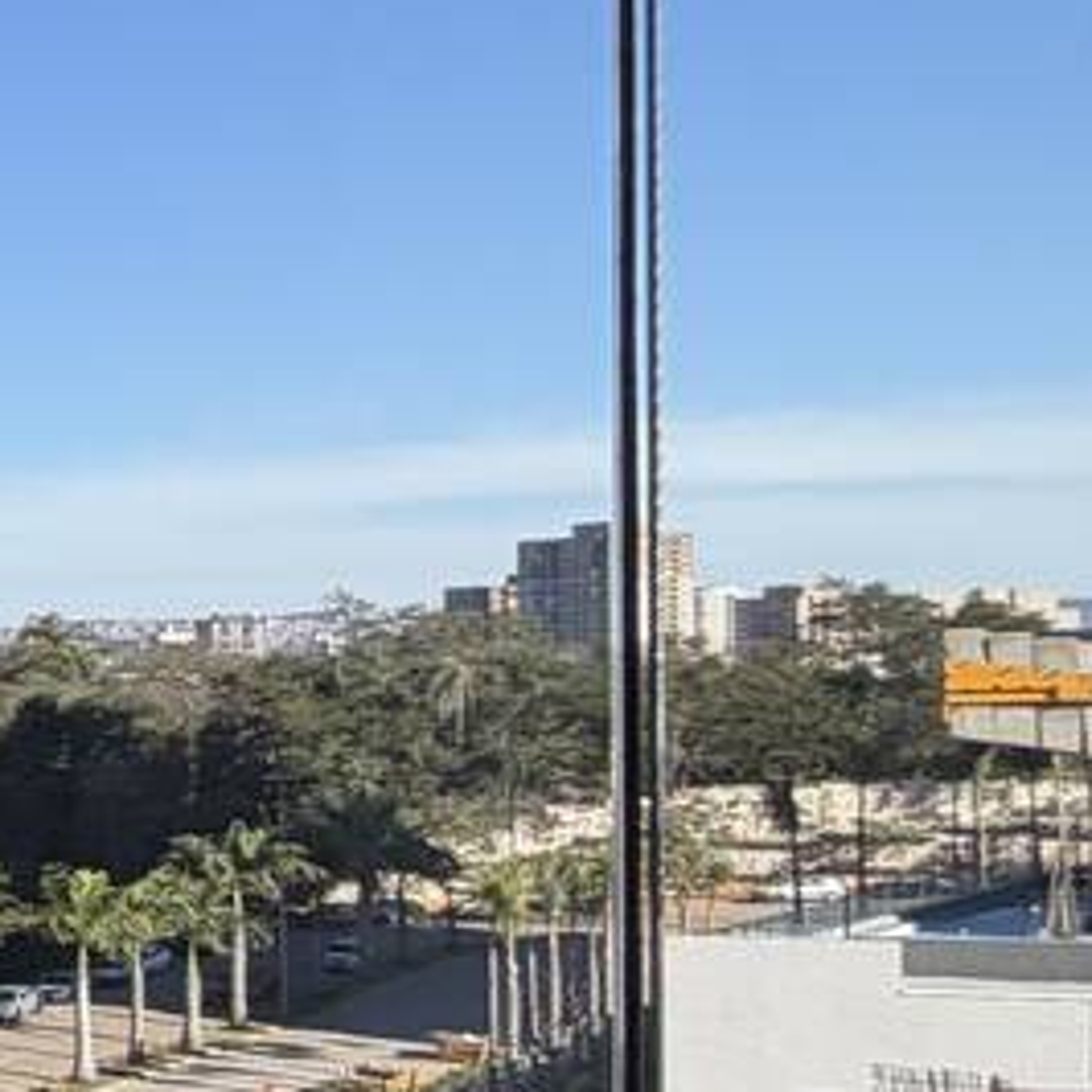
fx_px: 2391
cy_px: 681
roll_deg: +1.3
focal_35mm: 67
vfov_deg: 25.6
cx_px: -1716
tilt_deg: -0.7
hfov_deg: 13.9
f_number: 2.2
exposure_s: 1/770
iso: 32
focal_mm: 2.22
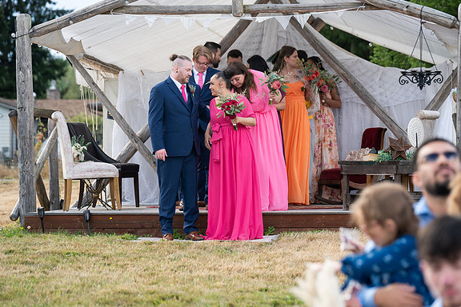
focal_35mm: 151
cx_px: 230
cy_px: 154
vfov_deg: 9.1
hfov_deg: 13.6
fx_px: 1933
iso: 400
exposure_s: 1/500
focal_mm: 150
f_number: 4.5
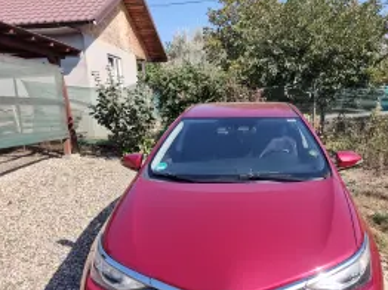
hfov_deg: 54.6
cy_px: 158
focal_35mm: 33
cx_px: 249
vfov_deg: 42.8
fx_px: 370
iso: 50
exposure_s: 1/591
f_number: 1.8
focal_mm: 6.7
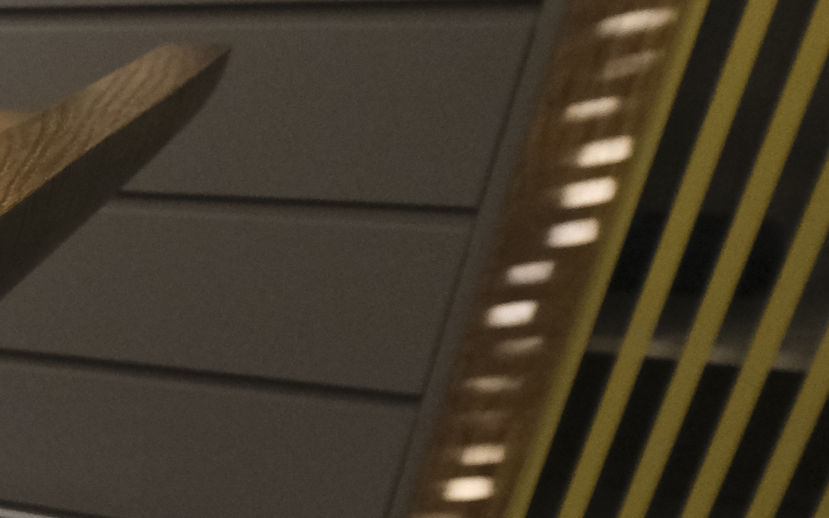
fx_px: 1288
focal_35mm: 57
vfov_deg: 21.5
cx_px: -706
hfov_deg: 21.3
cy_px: 573
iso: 2500
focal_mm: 8
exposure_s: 1/100
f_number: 3.5
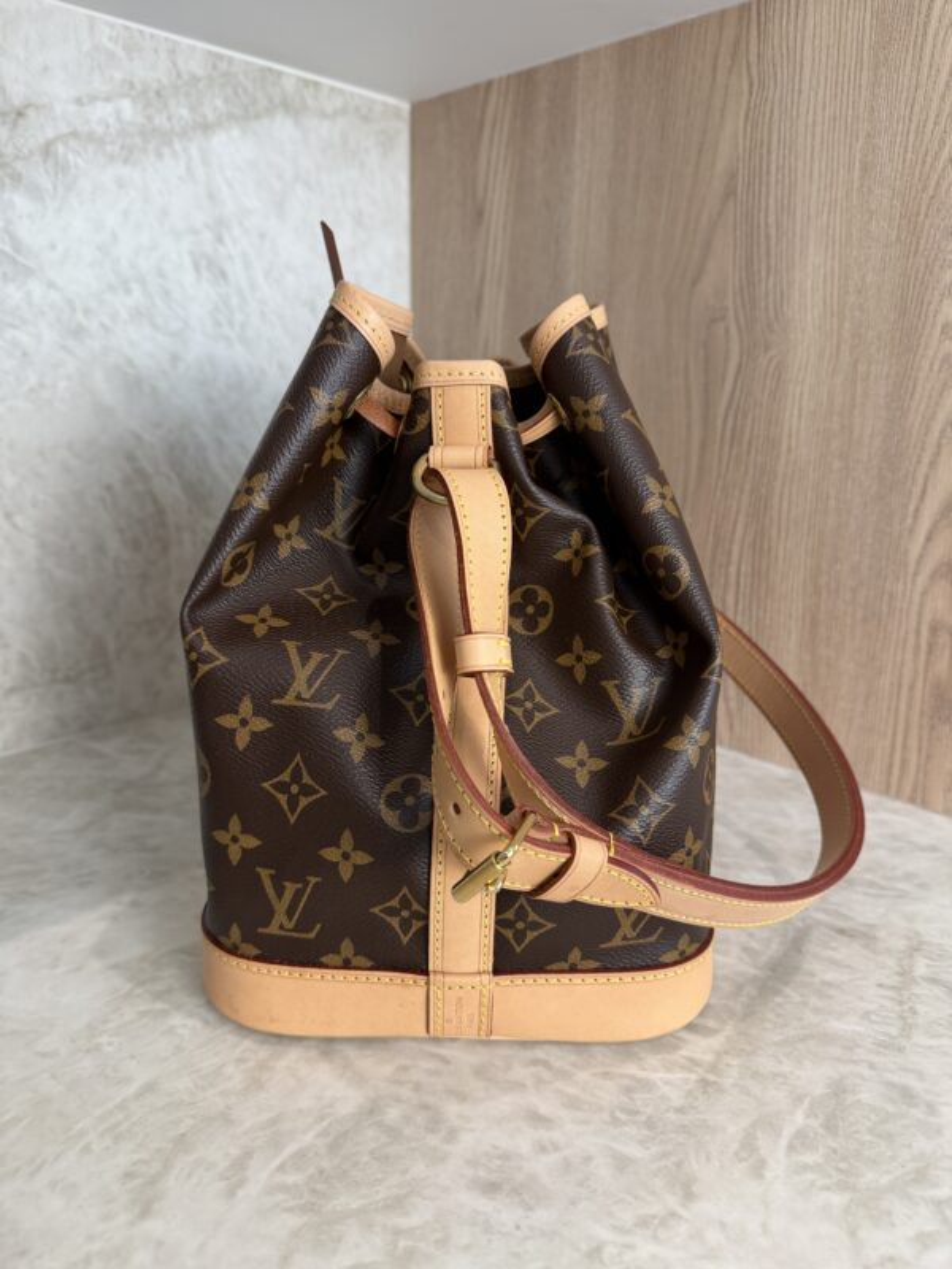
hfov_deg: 56.8
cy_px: 634
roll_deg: -0.8
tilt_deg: -14.7
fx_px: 880
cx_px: 476
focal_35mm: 24
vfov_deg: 71.6
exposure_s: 1/120
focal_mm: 6.76
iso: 125
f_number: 1.78
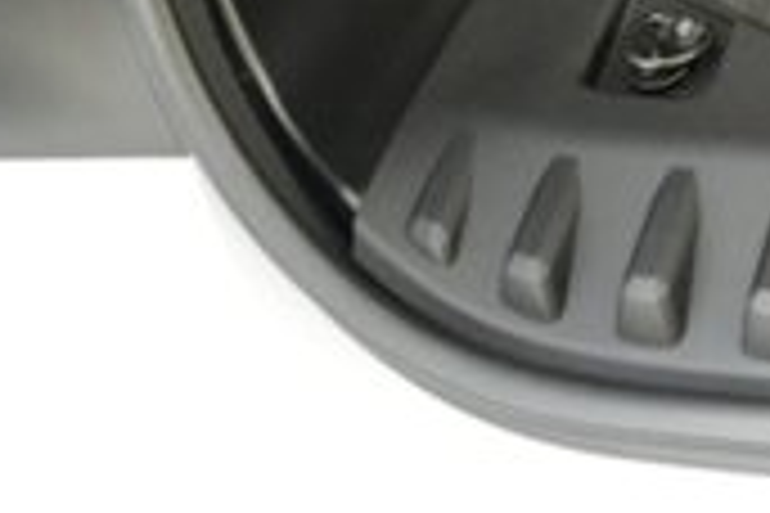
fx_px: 1925
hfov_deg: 18.1
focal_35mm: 90
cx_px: 1378
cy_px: -378
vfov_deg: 13.7
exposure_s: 1/160
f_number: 2.8
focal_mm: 24
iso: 5000
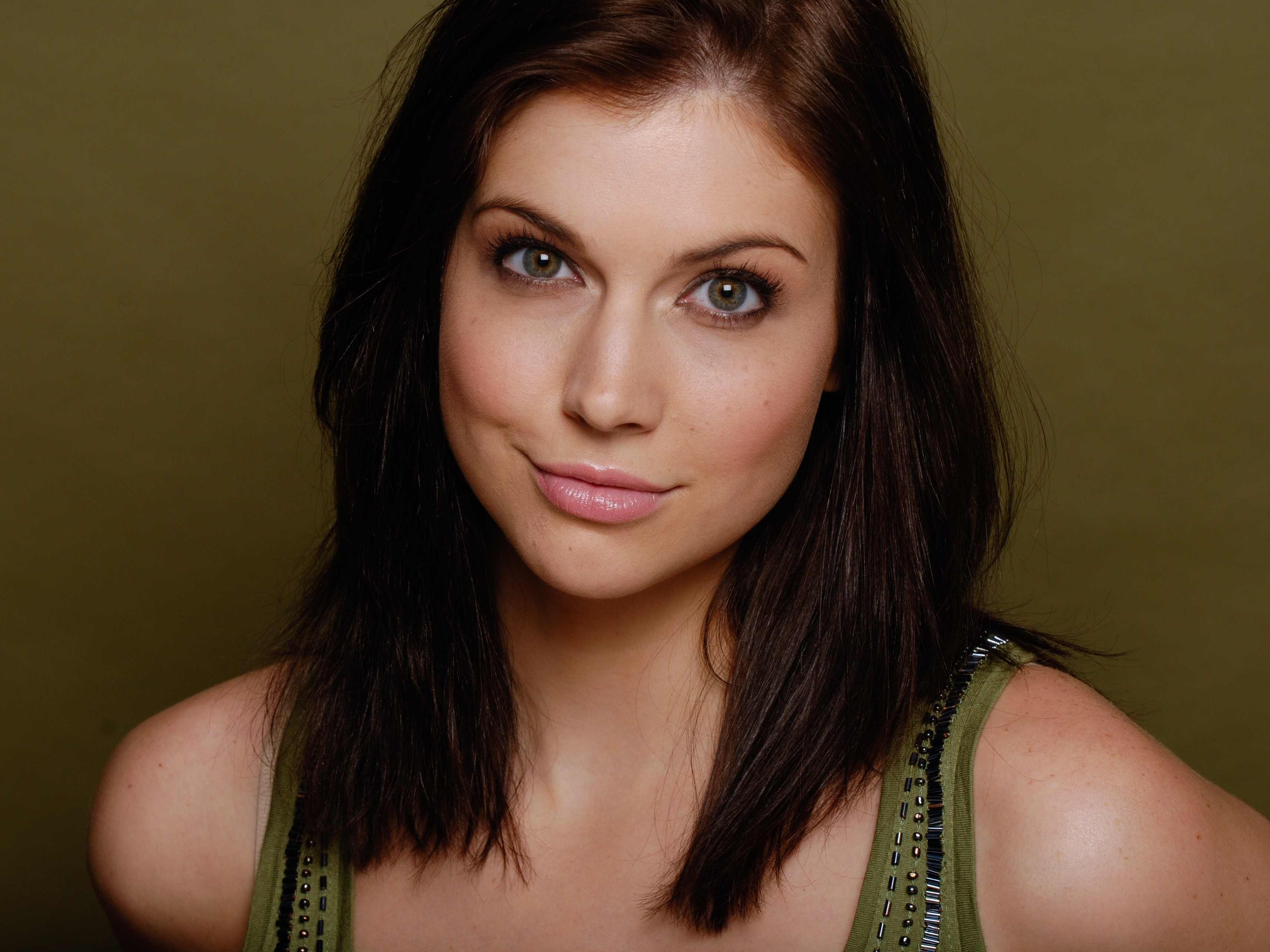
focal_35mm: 166
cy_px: 476
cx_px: 583
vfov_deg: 8.9
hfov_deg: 11.9
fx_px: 6090
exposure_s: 1/200
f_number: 10
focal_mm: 102
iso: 100
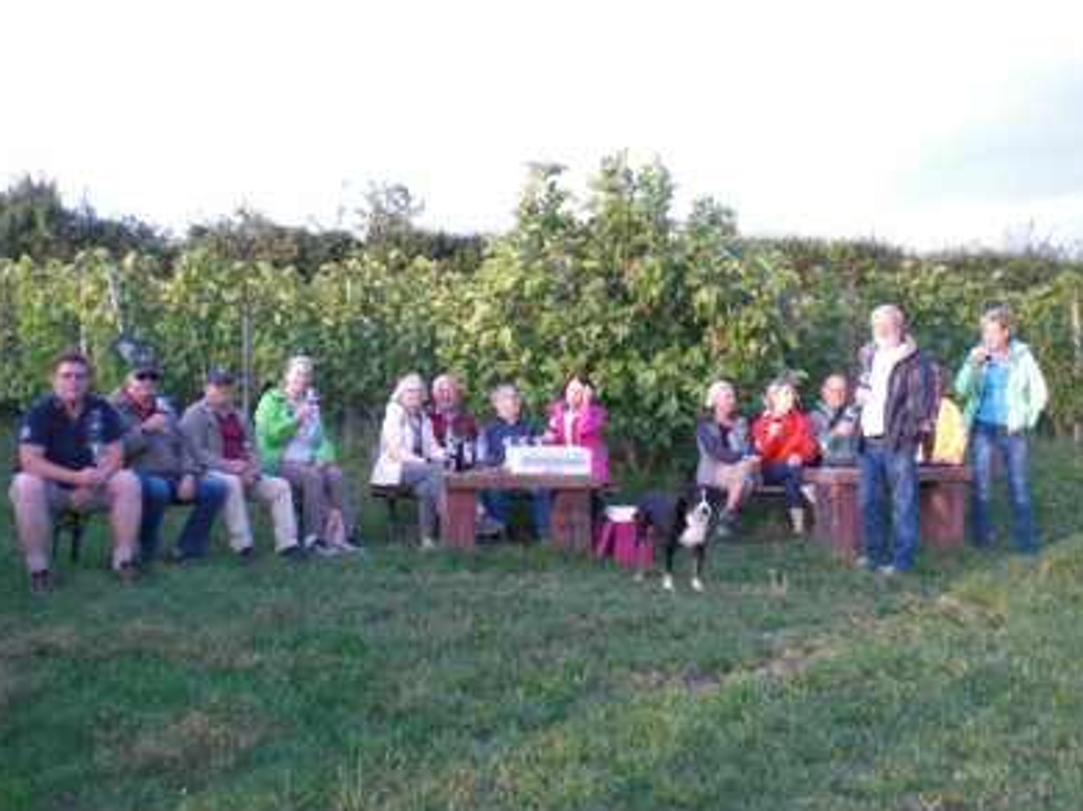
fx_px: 1219
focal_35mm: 39
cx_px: 542
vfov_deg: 36.8
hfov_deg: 47.9
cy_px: 408
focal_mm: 6.3
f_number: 3.1
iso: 100
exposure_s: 1/60
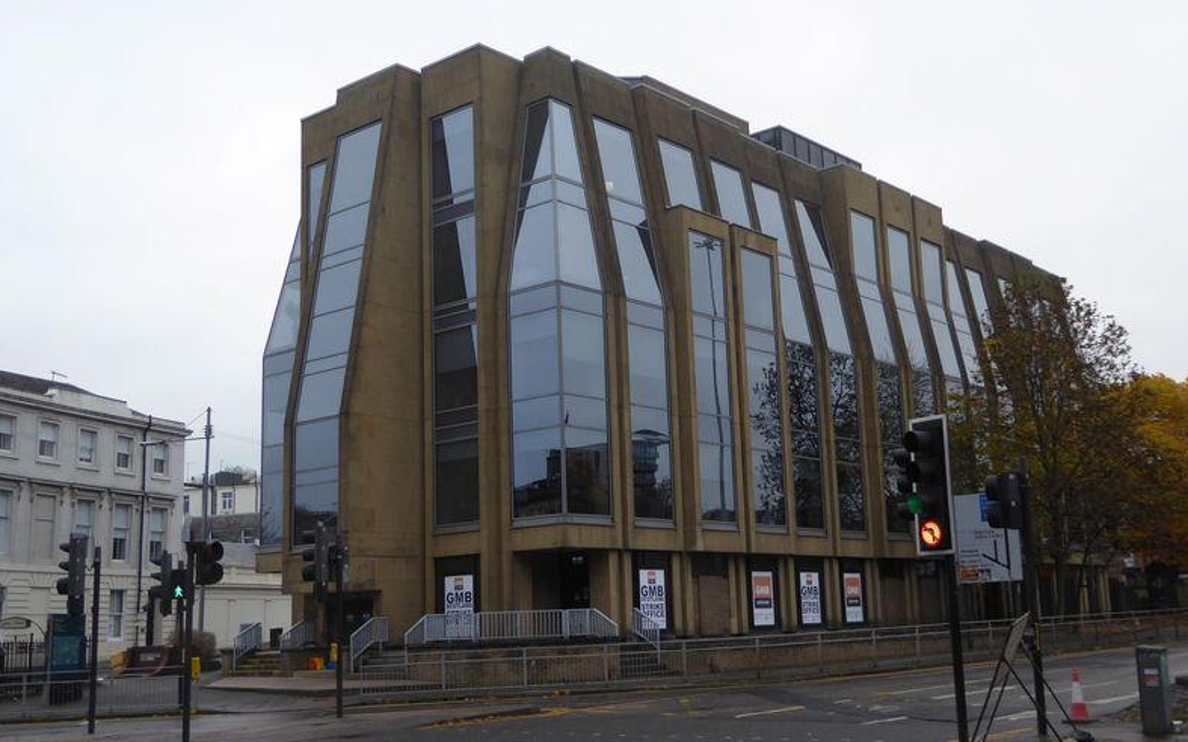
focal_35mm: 42
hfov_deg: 47.2
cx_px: 601
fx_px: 1360
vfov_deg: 30.5
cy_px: 386
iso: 125
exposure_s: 1/60
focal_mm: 6.7
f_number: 3.7
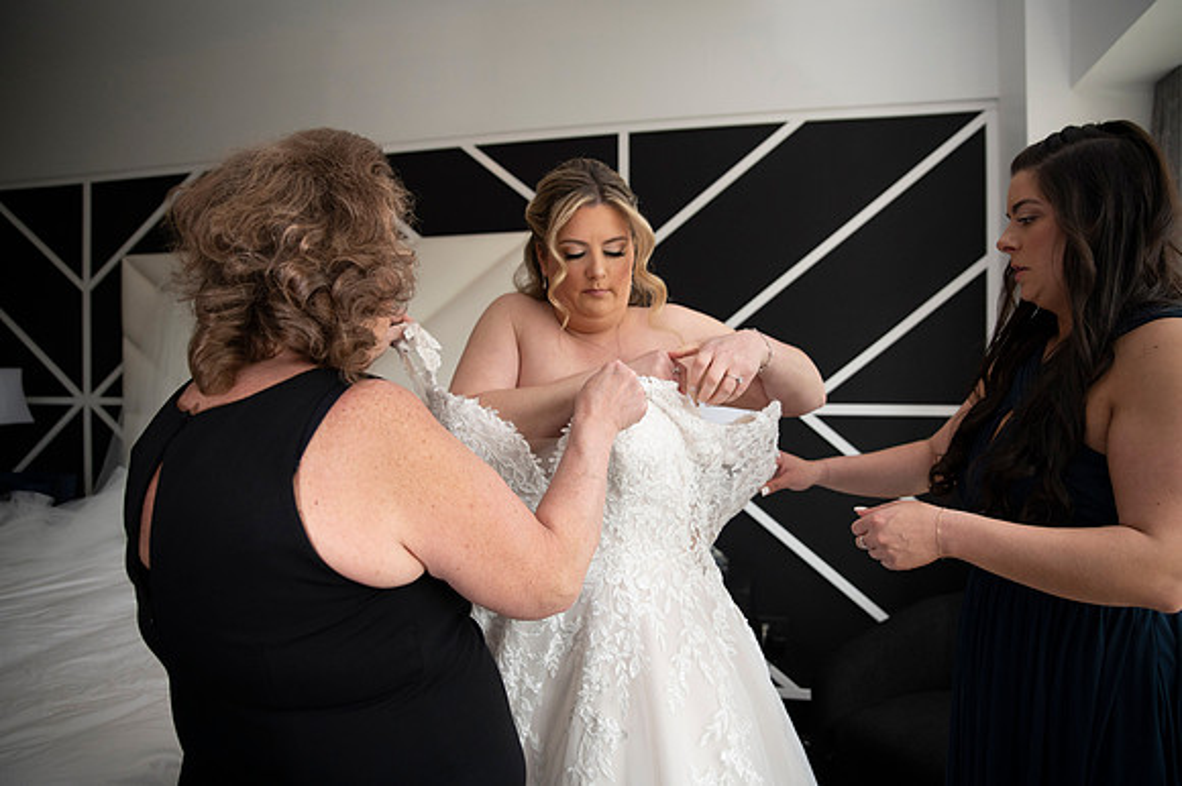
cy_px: 393
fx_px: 788
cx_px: 591
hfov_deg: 73.8
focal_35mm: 24
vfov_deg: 53.1
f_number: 2.8
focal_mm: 24
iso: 1600
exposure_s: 1/1600
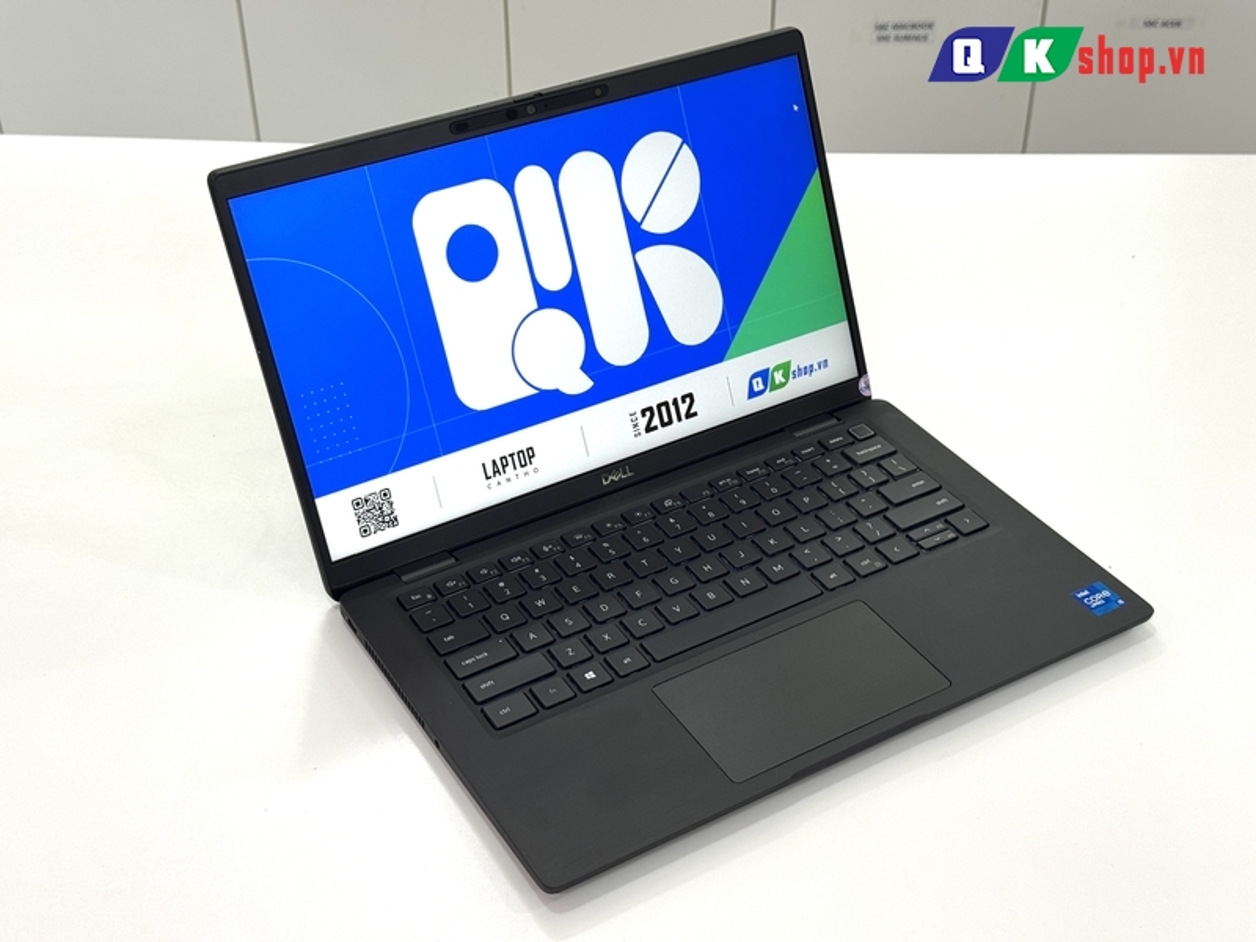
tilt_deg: -36.2
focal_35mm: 48
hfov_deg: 39.7
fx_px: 1742
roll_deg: +1.9
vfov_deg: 30.3
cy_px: 471
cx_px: 628
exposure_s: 1/121
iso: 50
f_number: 1.78
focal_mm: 6.76
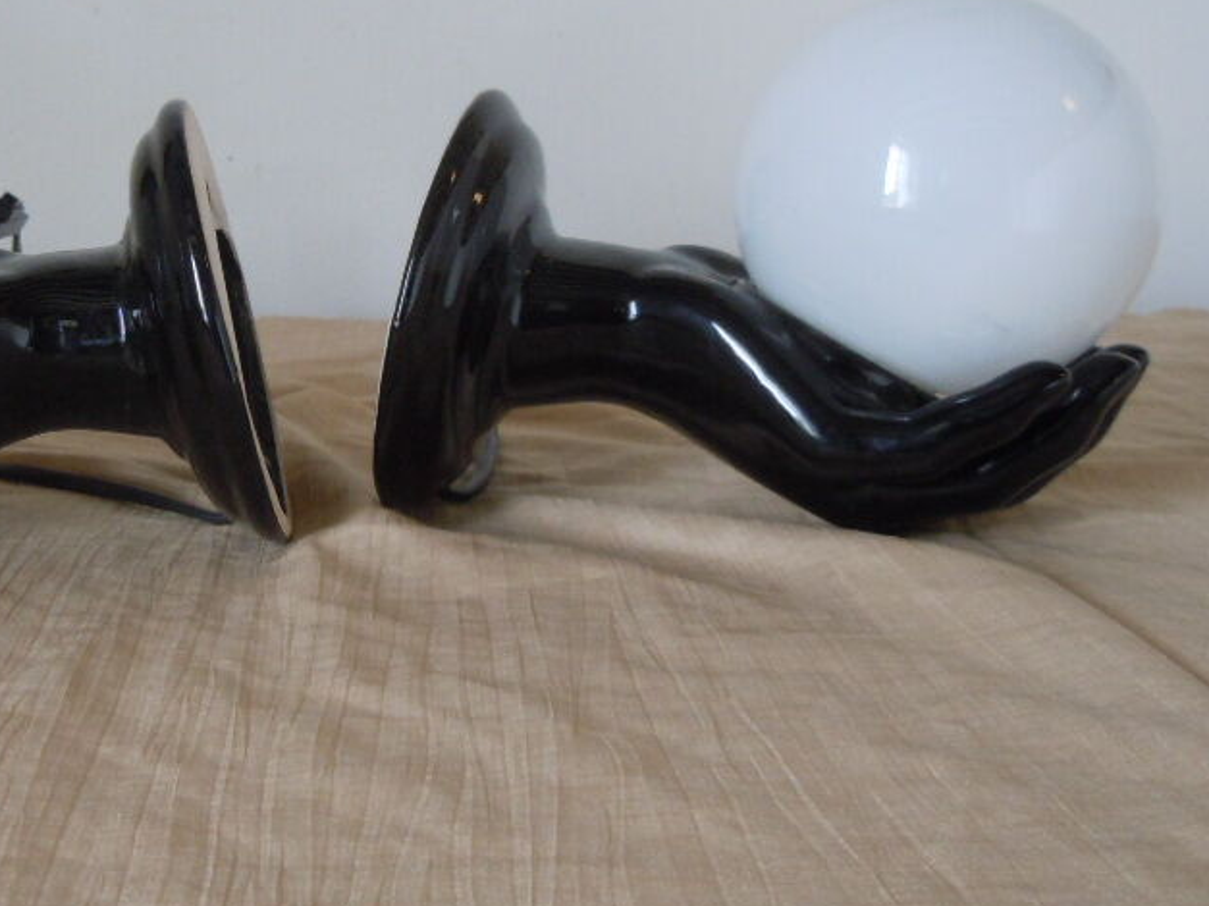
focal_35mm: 49
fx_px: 1711
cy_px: 285
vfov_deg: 29.4
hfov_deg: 38.2
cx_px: 349
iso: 400
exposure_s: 1/40
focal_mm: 5.4
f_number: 3.5
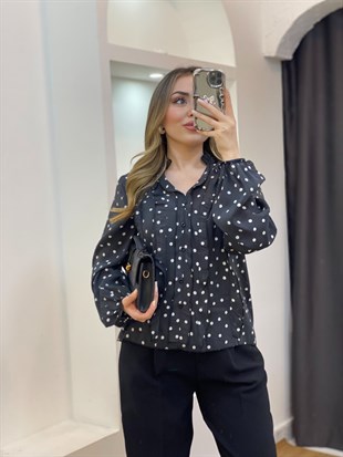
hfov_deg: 28.0
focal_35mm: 52
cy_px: 228
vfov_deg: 36.8
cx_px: 172
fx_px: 687
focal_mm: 6
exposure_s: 1/100
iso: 100
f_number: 2
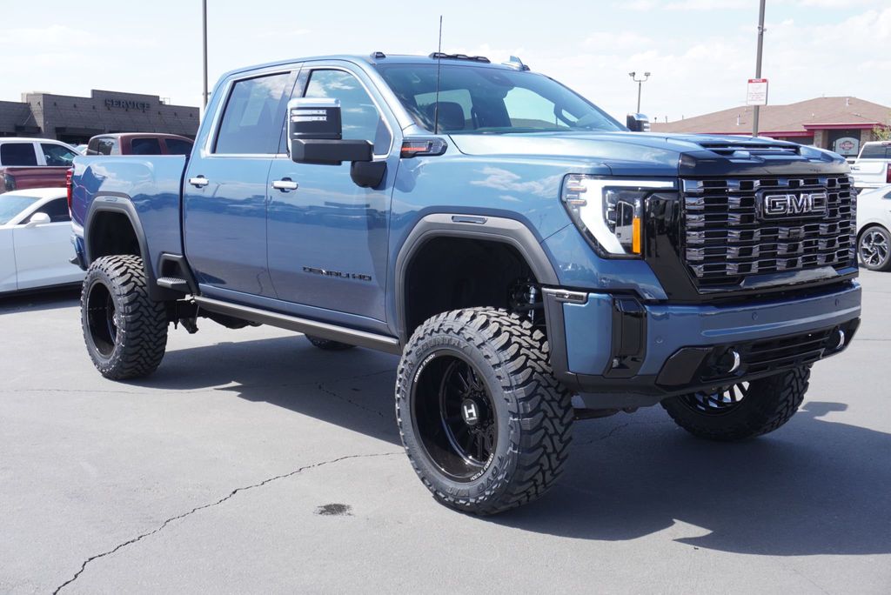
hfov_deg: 47.9
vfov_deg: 33.1
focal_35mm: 40
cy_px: 298
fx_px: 1003
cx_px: 446
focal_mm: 27
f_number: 7.1
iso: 100
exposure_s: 1/160
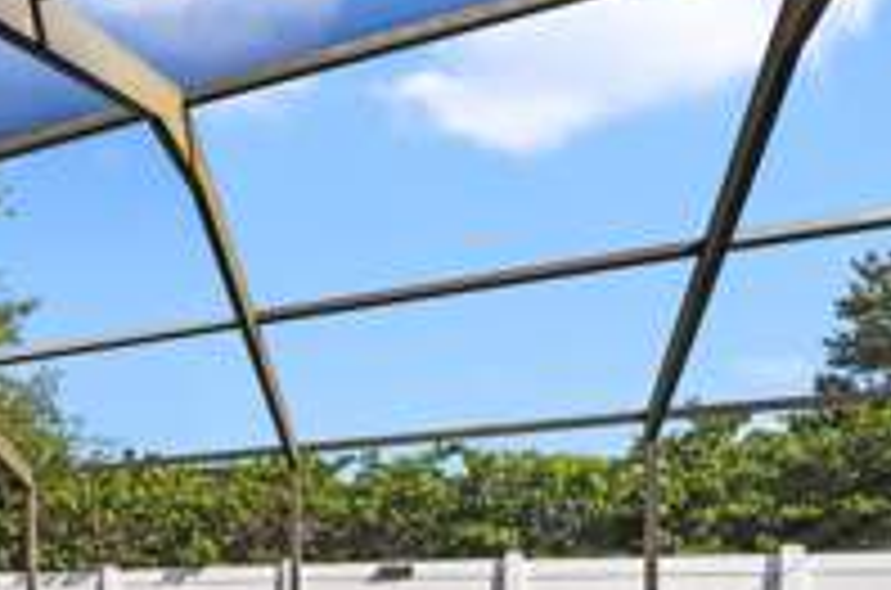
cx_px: 32
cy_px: 651
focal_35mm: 34
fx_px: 839
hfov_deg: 47.8
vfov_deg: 33.6
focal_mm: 14
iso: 100
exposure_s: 1/160
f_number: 9
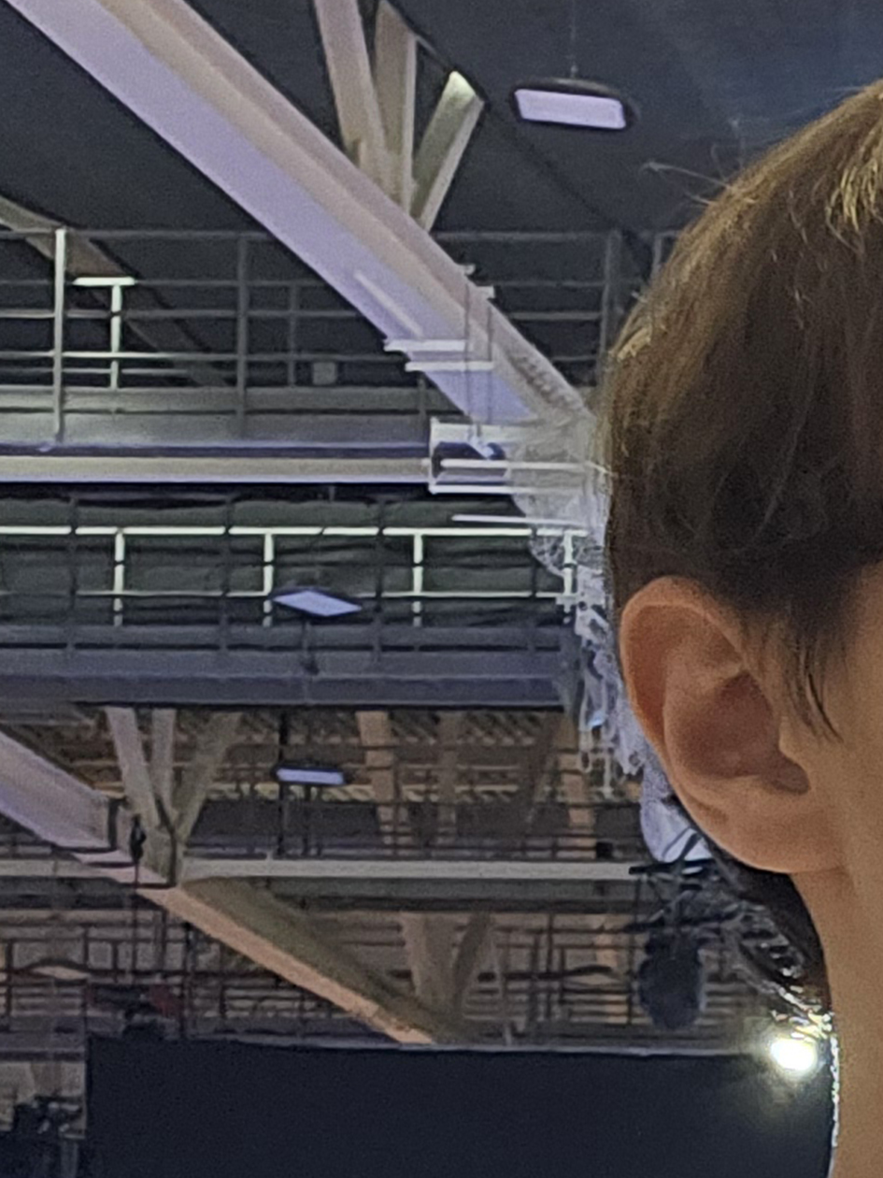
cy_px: 1762
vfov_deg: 22.1
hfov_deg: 19.5
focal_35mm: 73
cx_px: 915
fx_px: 2483
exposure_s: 1/673
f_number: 1.7
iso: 10
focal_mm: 6.3
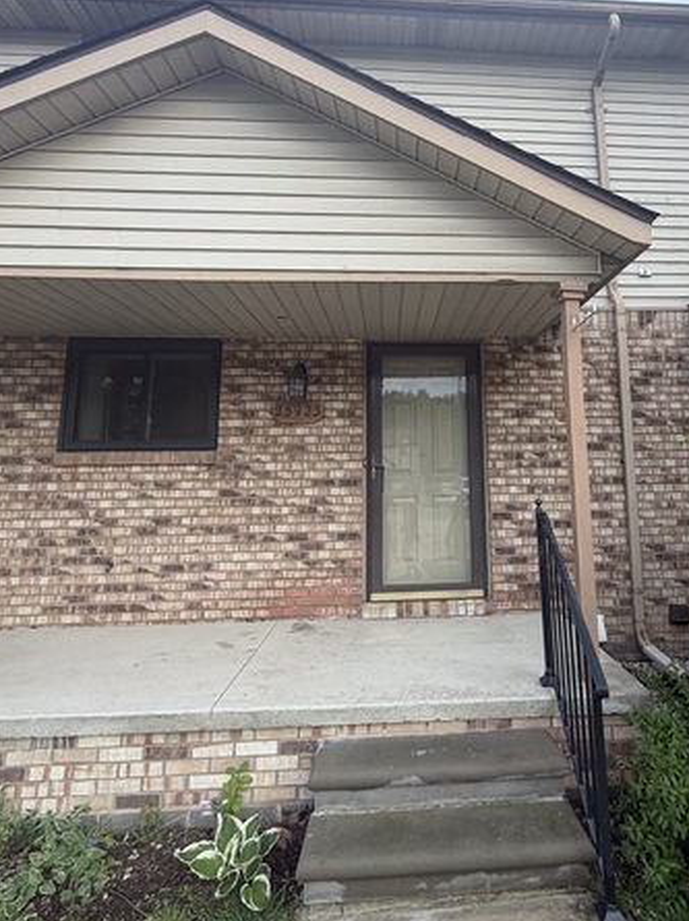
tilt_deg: +10.4
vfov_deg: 78.5
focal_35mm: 21
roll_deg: +1.1
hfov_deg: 62.5
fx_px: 558
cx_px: 430
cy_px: 388
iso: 80
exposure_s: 1/121
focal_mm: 2.22
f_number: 2.2
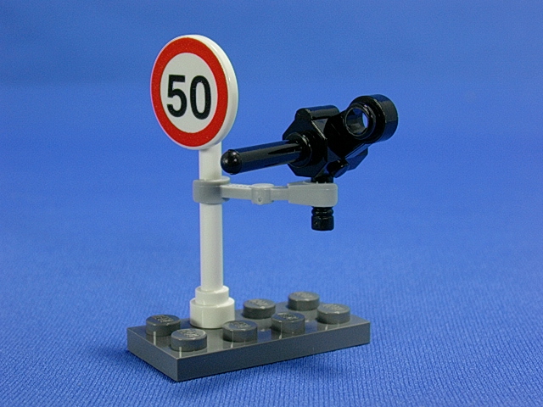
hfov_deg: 27.4
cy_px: 204
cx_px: 272
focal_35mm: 71
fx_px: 1114
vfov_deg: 20.7
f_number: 3.7
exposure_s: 1/24.6
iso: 70
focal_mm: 10.8
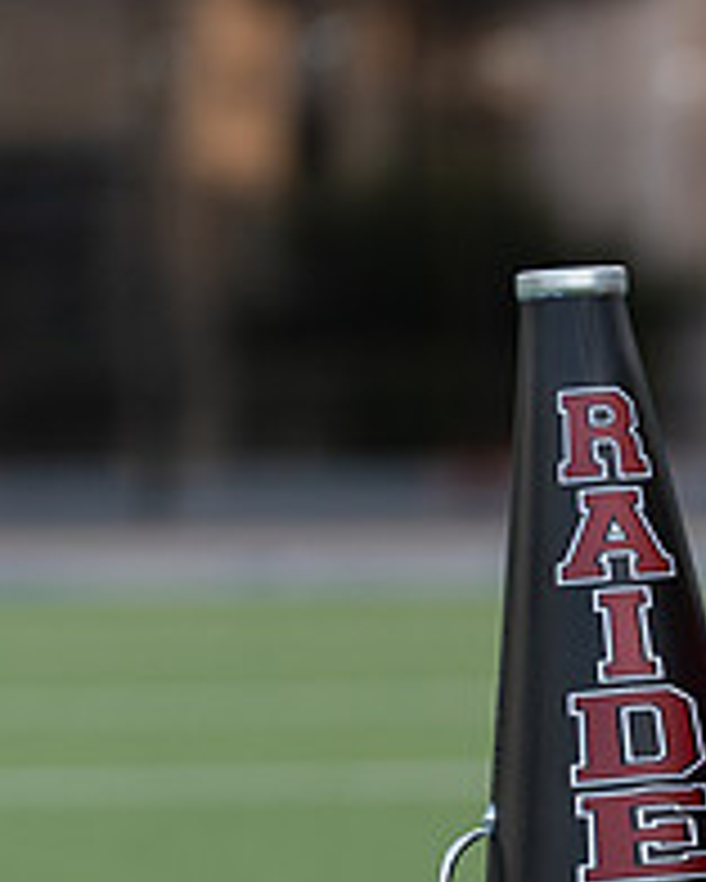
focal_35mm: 414
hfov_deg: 3.7
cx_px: 1058
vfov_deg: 4.7
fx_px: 10805
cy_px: 871
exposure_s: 1/400
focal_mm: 122
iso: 320
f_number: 2.8
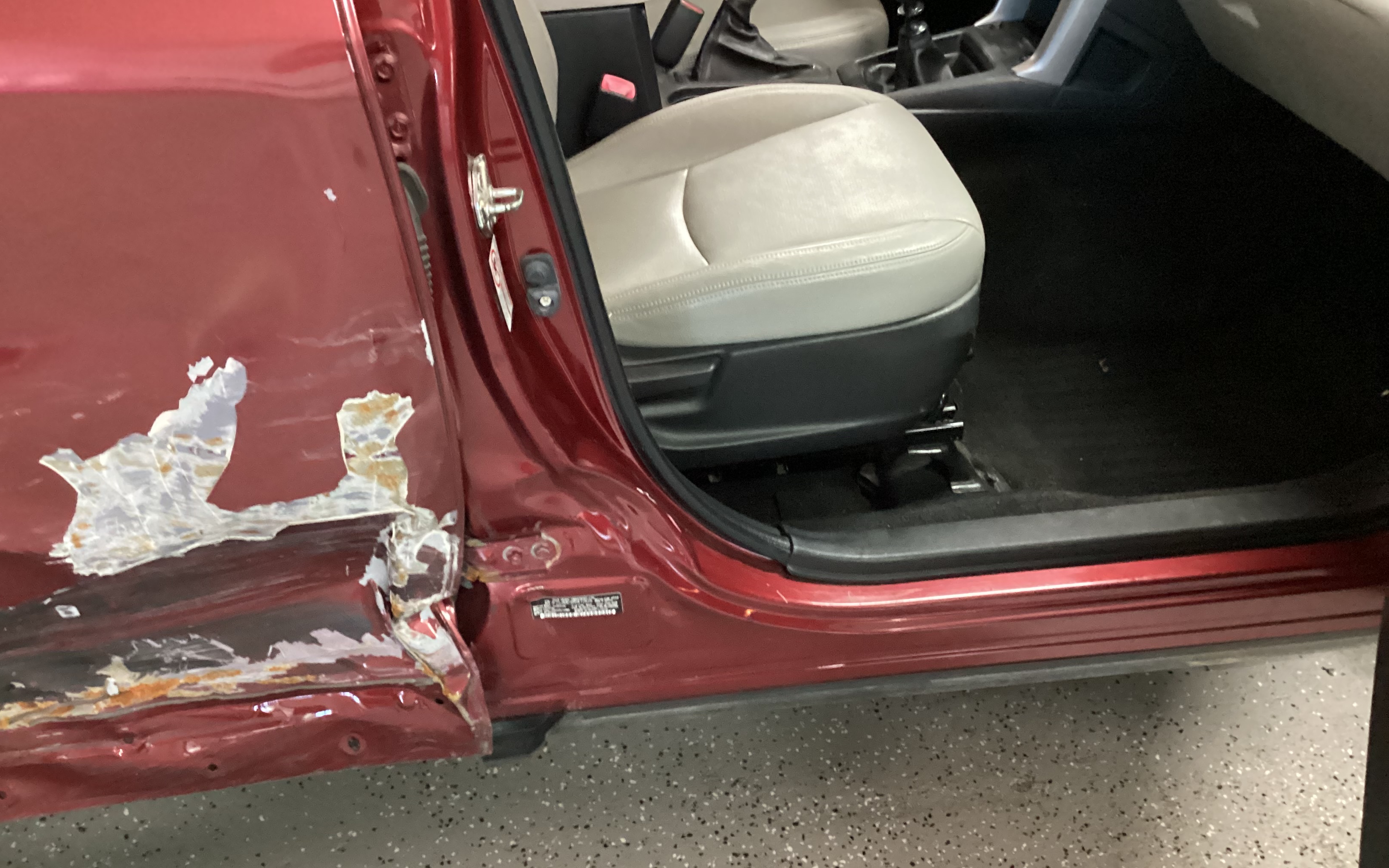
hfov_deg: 58.1
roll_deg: +2.1
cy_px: 482
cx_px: 693
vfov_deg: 38.3
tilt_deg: -40.4
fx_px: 1249
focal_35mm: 33
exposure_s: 1/24
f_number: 2.4
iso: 800
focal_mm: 3.3
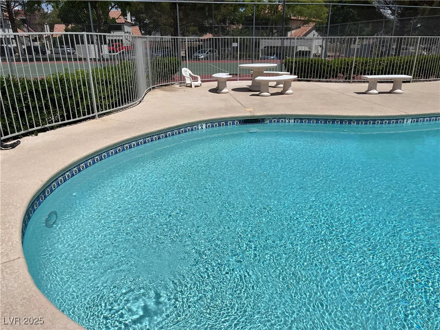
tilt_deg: -19.8
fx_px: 330
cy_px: 165
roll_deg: +0.2
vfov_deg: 53.1
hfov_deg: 67.3
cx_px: 220
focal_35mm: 26
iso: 50
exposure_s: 1/11905
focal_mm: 5.1
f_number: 1.6
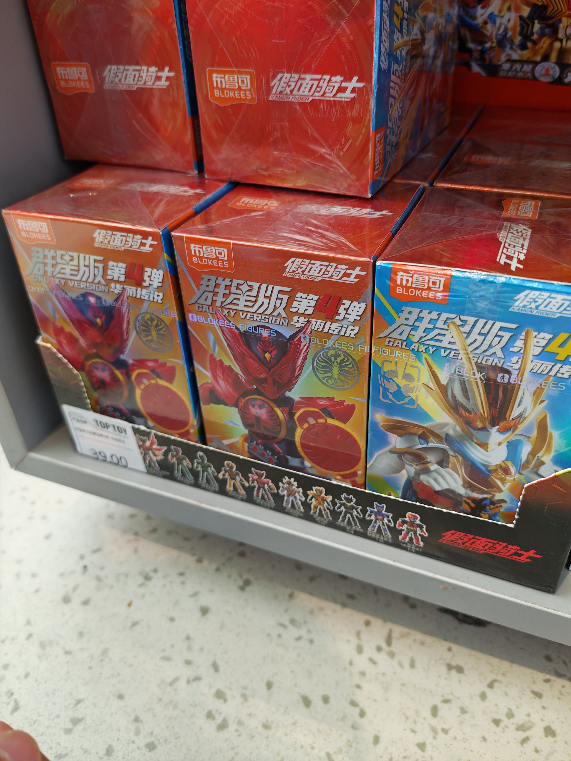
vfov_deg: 65.3
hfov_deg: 51.4
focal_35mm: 27
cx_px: 286
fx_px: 594
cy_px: 380
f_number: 1.9
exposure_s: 1/100
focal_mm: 6.12
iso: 640
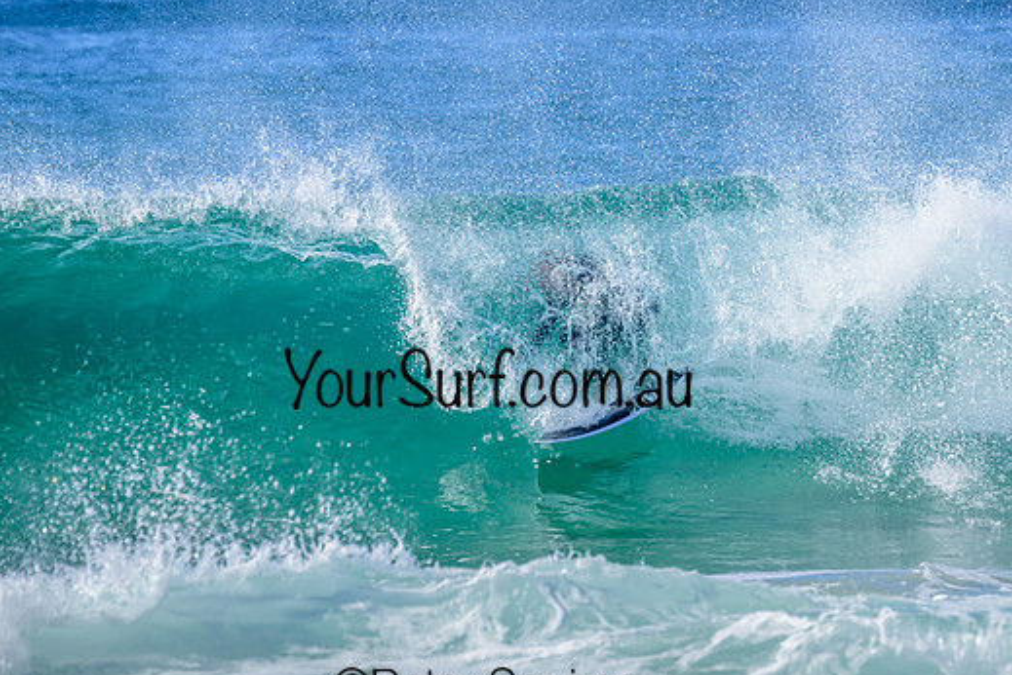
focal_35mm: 853
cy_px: 252
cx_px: 683
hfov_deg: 2.4
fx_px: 23977
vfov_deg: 1.6
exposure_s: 1/800
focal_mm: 560
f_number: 11
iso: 400
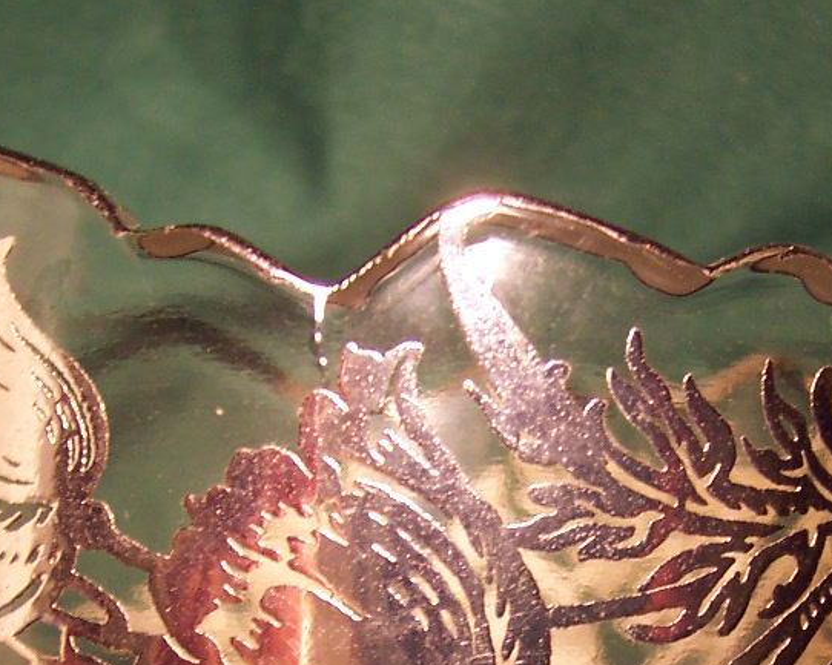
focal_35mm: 80
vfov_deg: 18.6
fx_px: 1969
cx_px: 511
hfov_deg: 23.8
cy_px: 688
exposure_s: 1/30
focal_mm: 5.6
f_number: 2.8
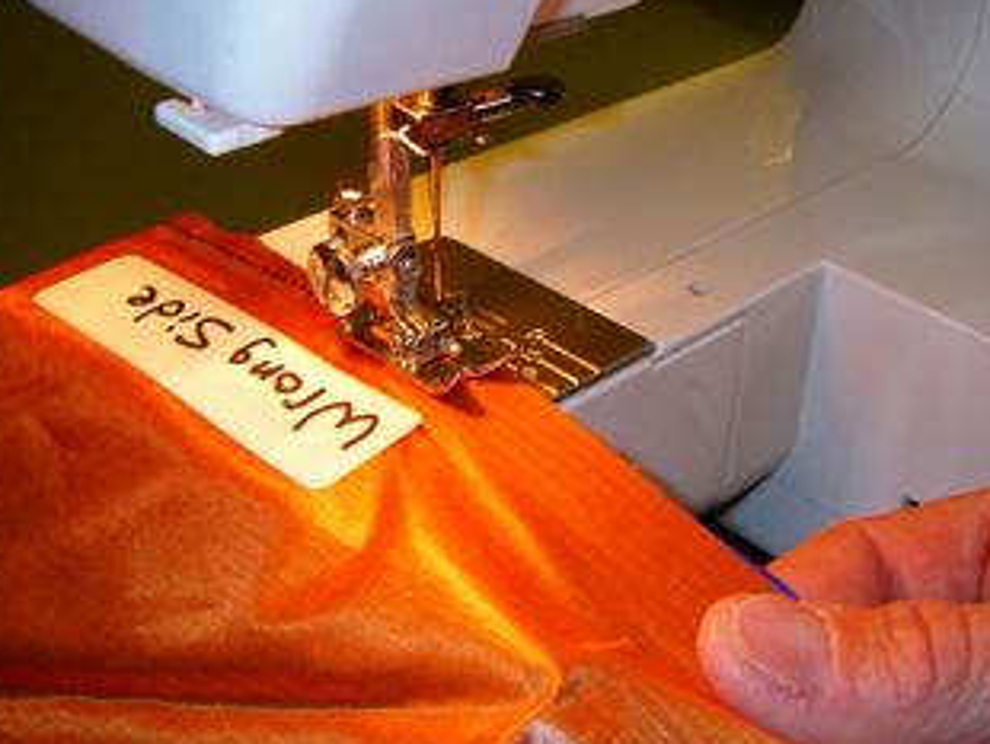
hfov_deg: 38.8
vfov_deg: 29.7
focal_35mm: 49
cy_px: 364
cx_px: 565
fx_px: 1402
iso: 160
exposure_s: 1/40
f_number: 3.3
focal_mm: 6.3
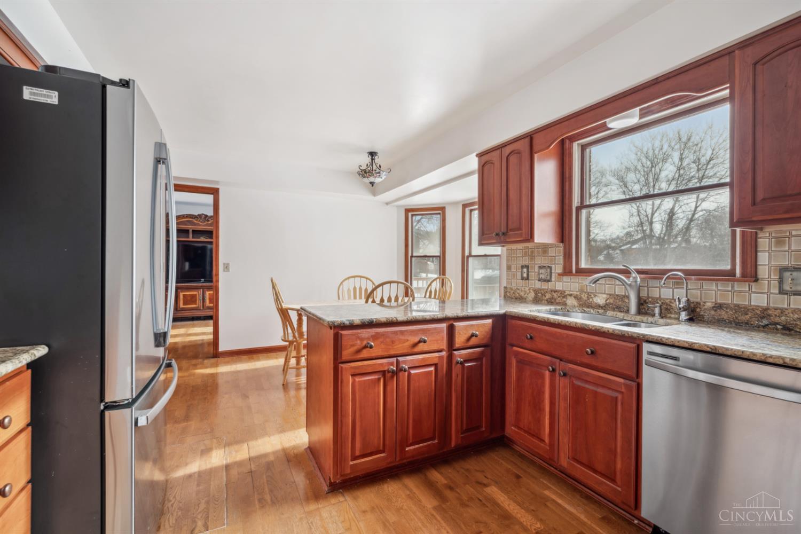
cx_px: 400
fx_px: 334
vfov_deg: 77.3
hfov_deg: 100.4
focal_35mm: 15
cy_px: 267
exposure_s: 1/5
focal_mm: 15
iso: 200
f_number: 9
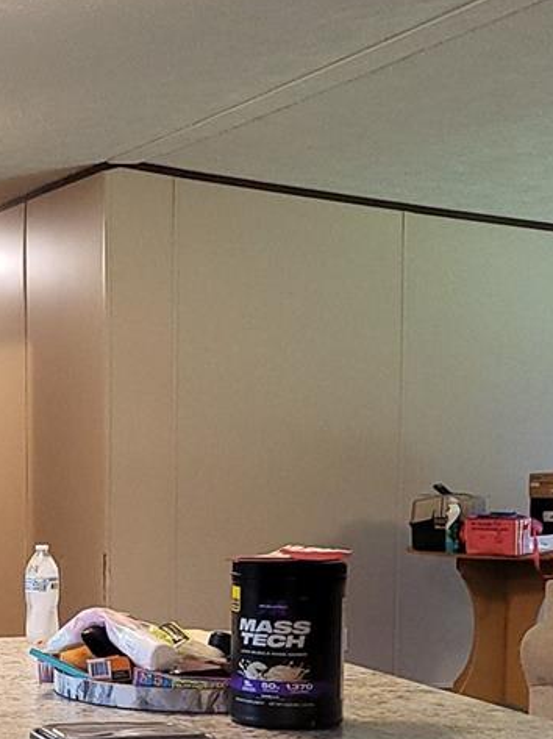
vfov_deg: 24.8
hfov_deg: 18.2
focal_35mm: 78
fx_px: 1664
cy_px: 530
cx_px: -58
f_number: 1.8
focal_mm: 5
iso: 320
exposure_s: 1/40
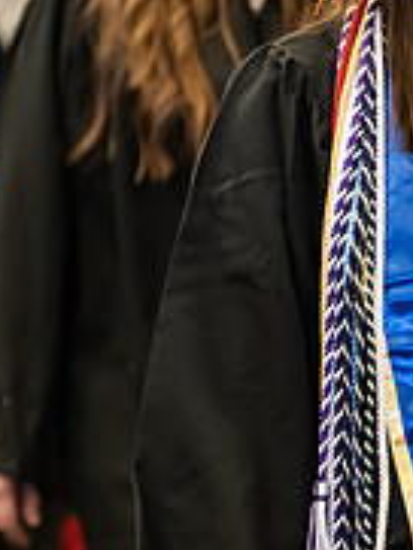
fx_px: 4401
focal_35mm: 277
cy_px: 74
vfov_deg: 7.1
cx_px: 568
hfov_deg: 5.3
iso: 2000
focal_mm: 90
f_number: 3.2
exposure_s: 1/200
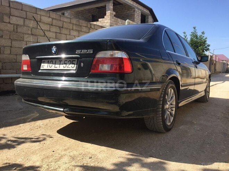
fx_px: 192
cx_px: 114
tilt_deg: -6.5
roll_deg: -3.0
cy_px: 86
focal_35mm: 29
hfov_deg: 61.7
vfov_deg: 48.2
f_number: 2.2
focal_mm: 4.15
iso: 32
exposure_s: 1/1099
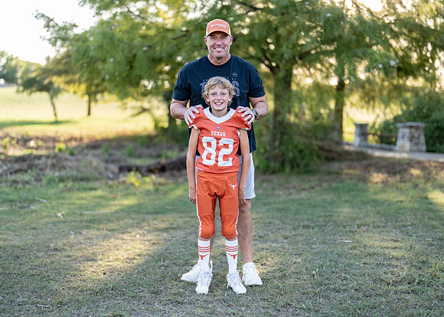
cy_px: 158
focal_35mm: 52
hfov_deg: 37.2
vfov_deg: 27.0
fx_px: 661
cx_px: 222
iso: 100
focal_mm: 50
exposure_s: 1/640
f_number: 1.2
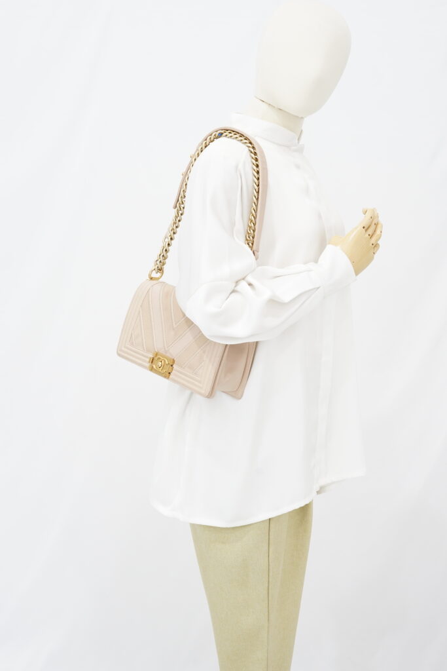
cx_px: 224
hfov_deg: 27.0
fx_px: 931
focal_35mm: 50
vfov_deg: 39.6
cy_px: 336
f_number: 6.3
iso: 640
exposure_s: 1/6
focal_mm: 50
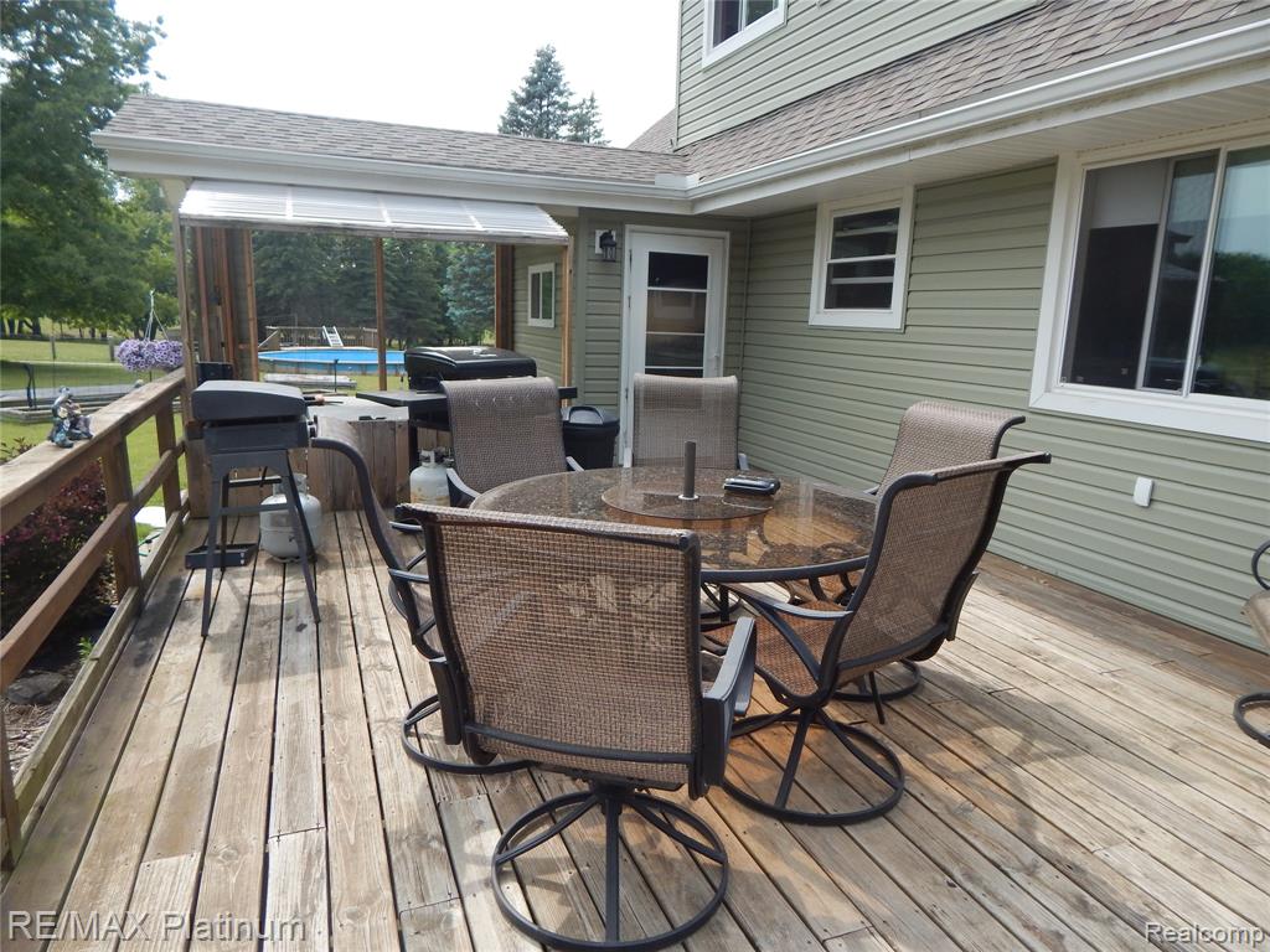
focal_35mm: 22
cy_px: 476
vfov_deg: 61.1
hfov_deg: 76.4
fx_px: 807
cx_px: 635
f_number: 3
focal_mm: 4
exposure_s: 1/800
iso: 125
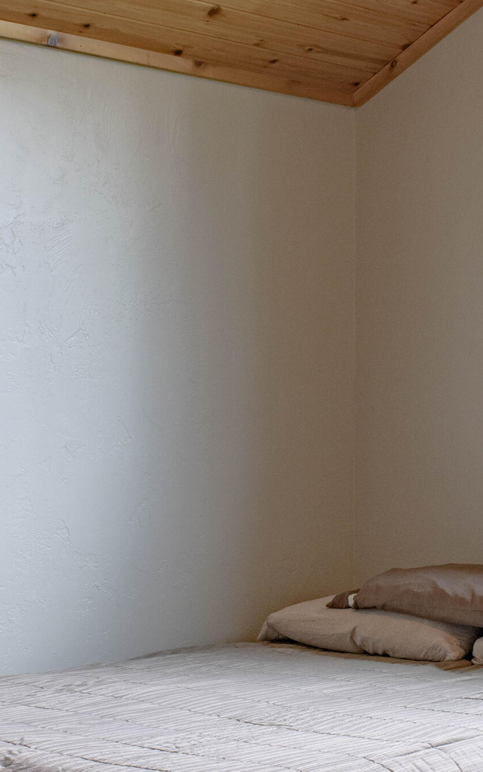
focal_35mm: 78
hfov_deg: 16.7
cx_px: 324
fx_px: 1645
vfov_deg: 26.4
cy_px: 464
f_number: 10
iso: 200
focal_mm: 23
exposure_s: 1/5
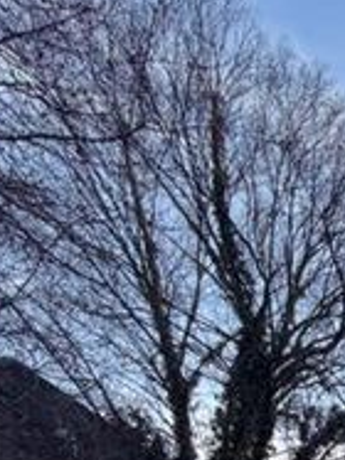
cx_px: 540
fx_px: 665
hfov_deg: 22.7
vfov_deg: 24.3
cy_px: 766
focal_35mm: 50
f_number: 2.2
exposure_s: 1/502
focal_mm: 2.22
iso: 50
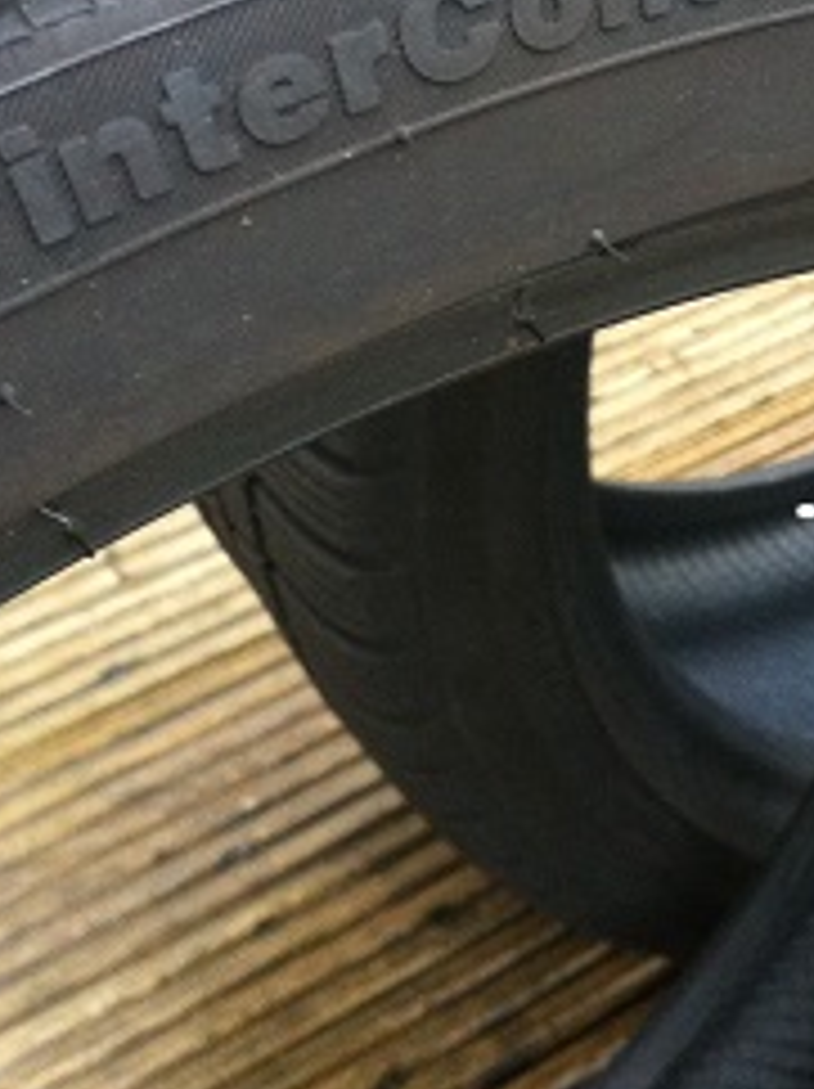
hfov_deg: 19.4
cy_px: 137
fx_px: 2356
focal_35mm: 75
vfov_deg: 25.3
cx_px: 657
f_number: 2.8
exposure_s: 1/15
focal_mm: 3.85
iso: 250
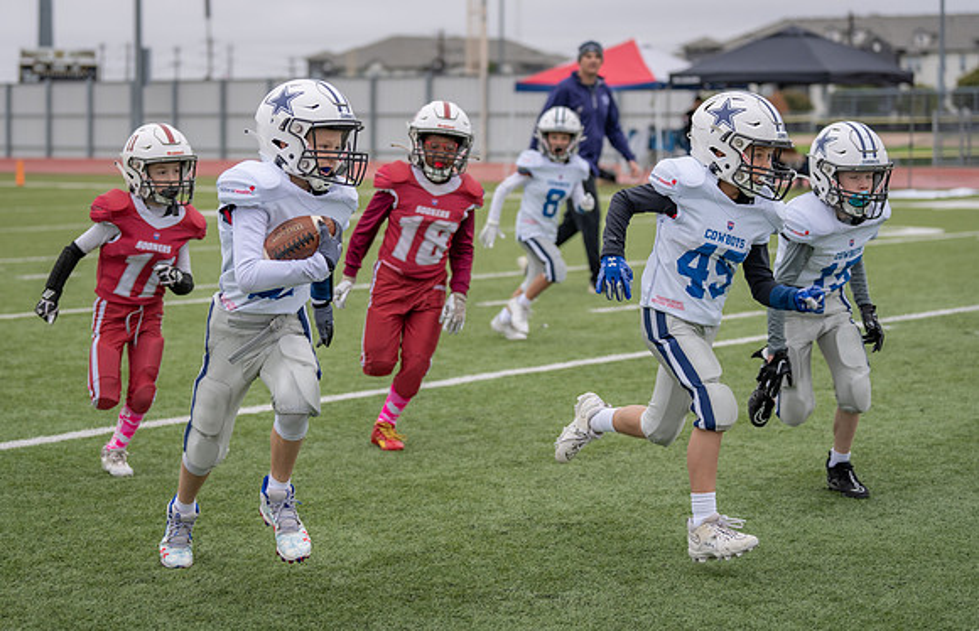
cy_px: 243
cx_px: 397
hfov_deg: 23.4
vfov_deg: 15.2
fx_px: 2361
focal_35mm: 88
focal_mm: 70
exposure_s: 1/1250
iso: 200
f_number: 2.8
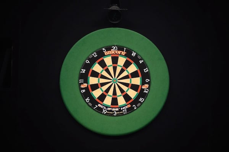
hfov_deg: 10.3
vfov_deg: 6.9
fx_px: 1271
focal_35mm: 200
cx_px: 114
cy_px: 76
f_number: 2.8
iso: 2000
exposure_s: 1/500
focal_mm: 200
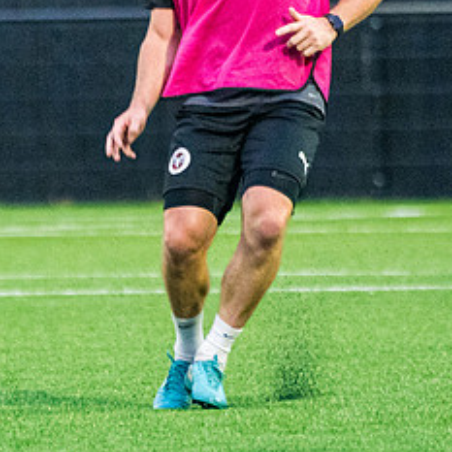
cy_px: 66
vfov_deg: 1.7
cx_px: 184
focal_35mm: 1028
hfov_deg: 1.7
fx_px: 15187
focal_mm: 200
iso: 2000
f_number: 2.8
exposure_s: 1/500
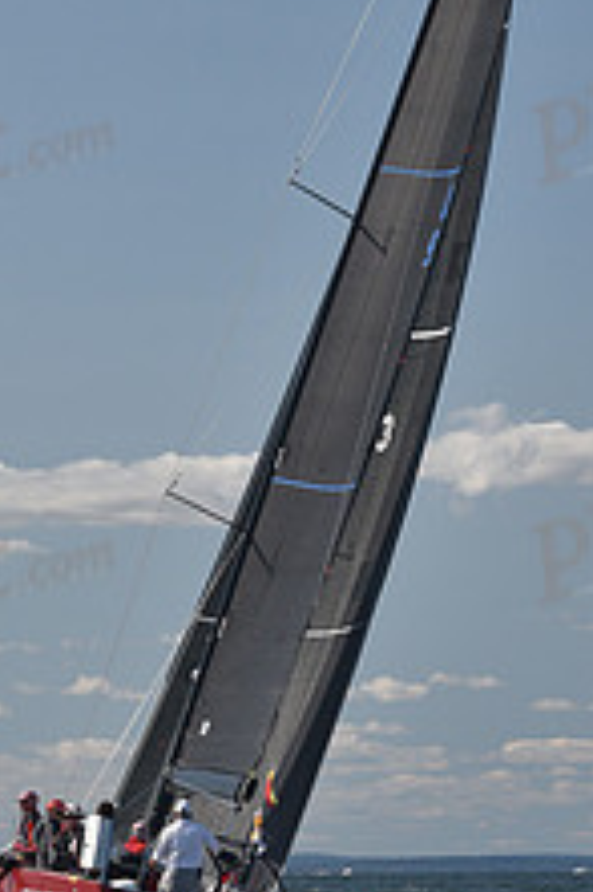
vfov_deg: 9.1
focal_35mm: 226
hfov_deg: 6.1
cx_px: 325
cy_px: 347
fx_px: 5592
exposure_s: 1/800
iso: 250
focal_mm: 86
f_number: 5.6
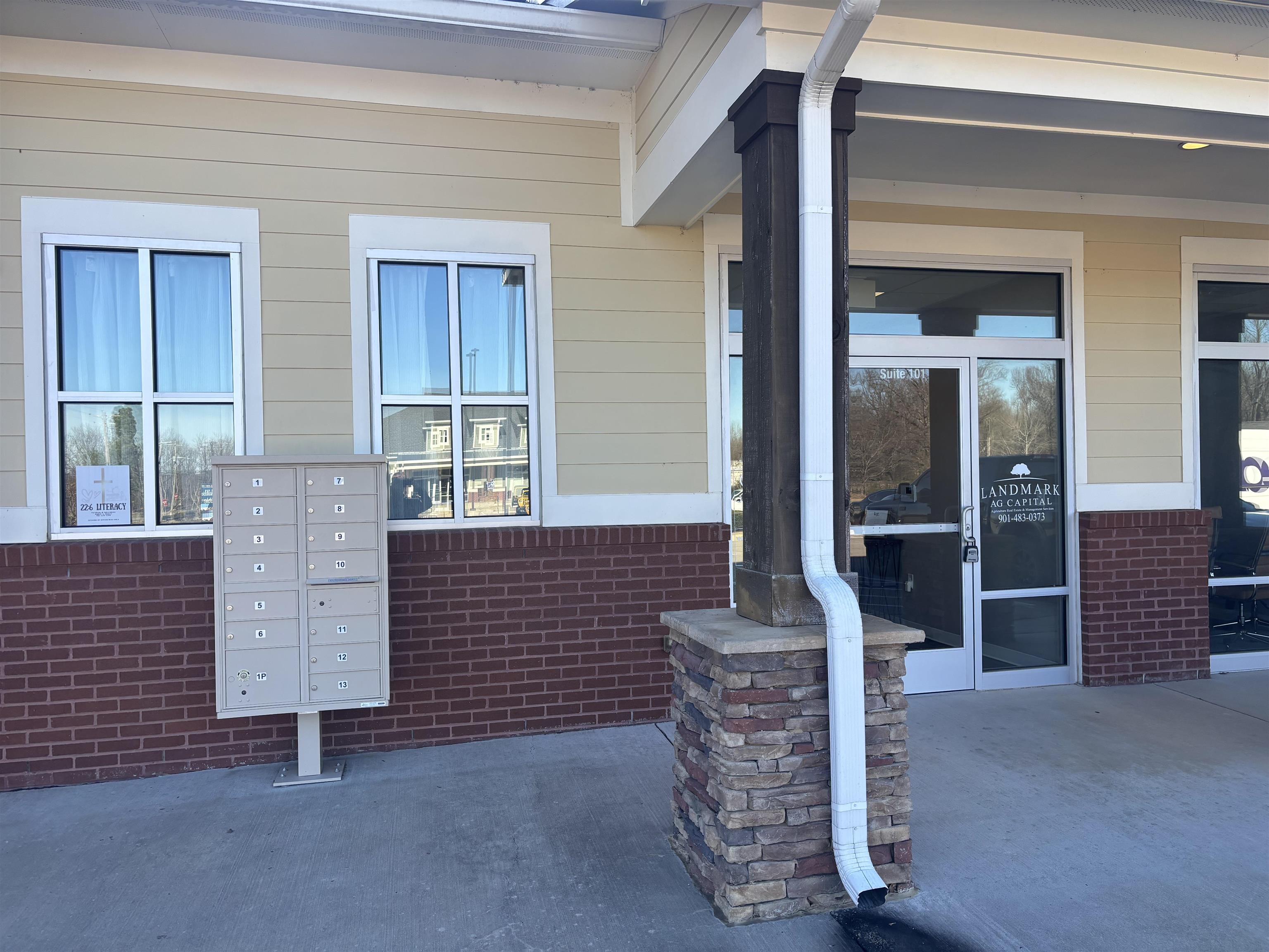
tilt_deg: -1.5
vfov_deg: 53.1
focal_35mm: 26
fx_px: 953
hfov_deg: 67.3
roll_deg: +0.0
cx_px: 634
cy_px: 476
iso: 50
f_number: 1.6
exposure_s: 1/747
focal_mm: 5.96
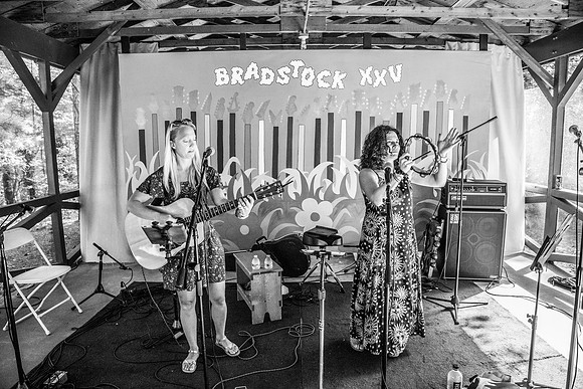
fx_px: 389
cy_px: 194
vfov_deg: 53.2
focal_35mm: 24
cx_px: 292
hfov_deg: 73.7
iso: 2500
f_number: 5.6
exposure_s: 1/200
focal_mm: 24
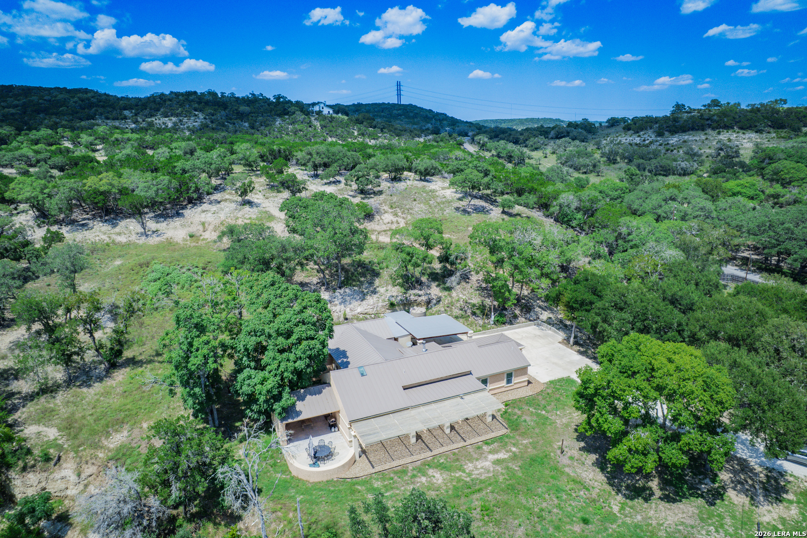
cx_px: 404
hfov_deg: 78.6
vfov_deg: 57.2
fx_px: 493
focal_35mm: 22
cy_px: 269
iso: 130
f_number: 2.8
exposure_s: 1/2000
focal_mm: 8.38
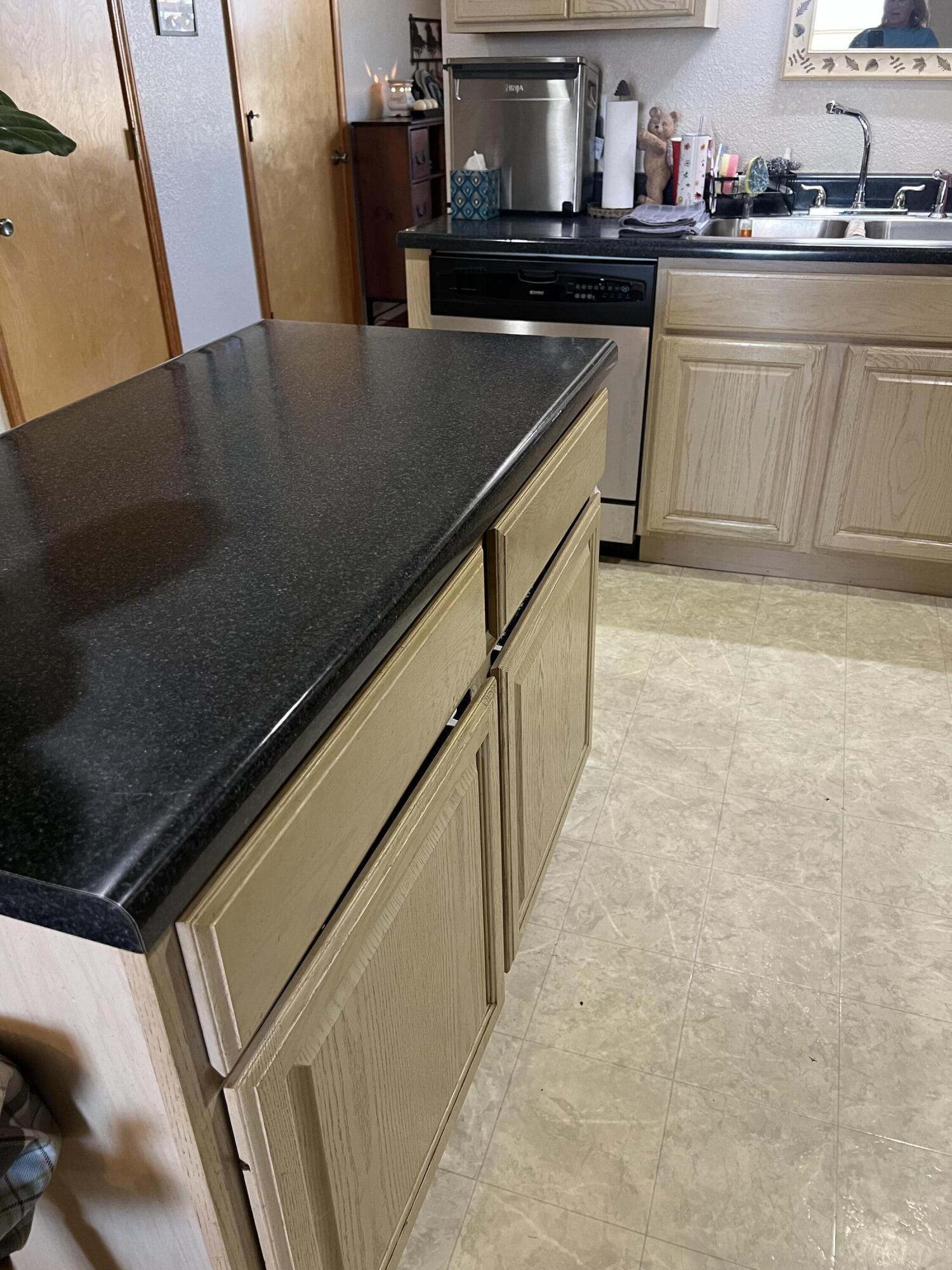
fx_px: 953
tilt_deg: -31.3
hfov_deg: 53.1
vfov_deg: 67.3
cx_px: 476
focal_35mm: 26
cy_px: 635
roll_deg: +1.7
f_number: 1.5
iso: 200
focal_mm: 5.7
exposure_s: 1/60
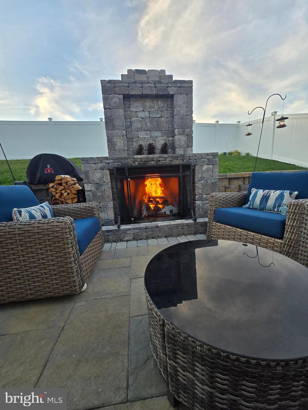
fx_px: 154
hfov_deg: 89.9
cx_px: 154
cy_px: 205
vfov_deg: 106.2
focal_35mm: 13
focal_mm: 1.7
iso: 50
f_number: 2.2
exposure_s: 1/120
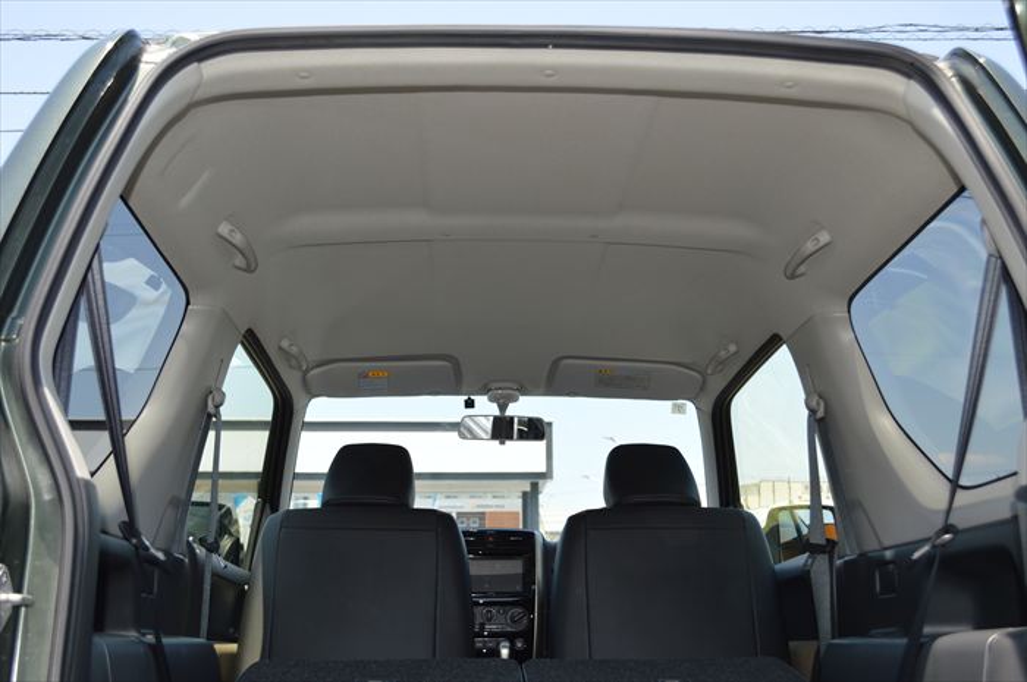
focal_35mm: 39
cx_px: 514
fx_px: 1111
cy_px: 341
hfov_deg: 49.6
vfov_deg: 34.1
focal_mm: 26
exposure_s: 1/200
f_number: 4.5
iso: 100
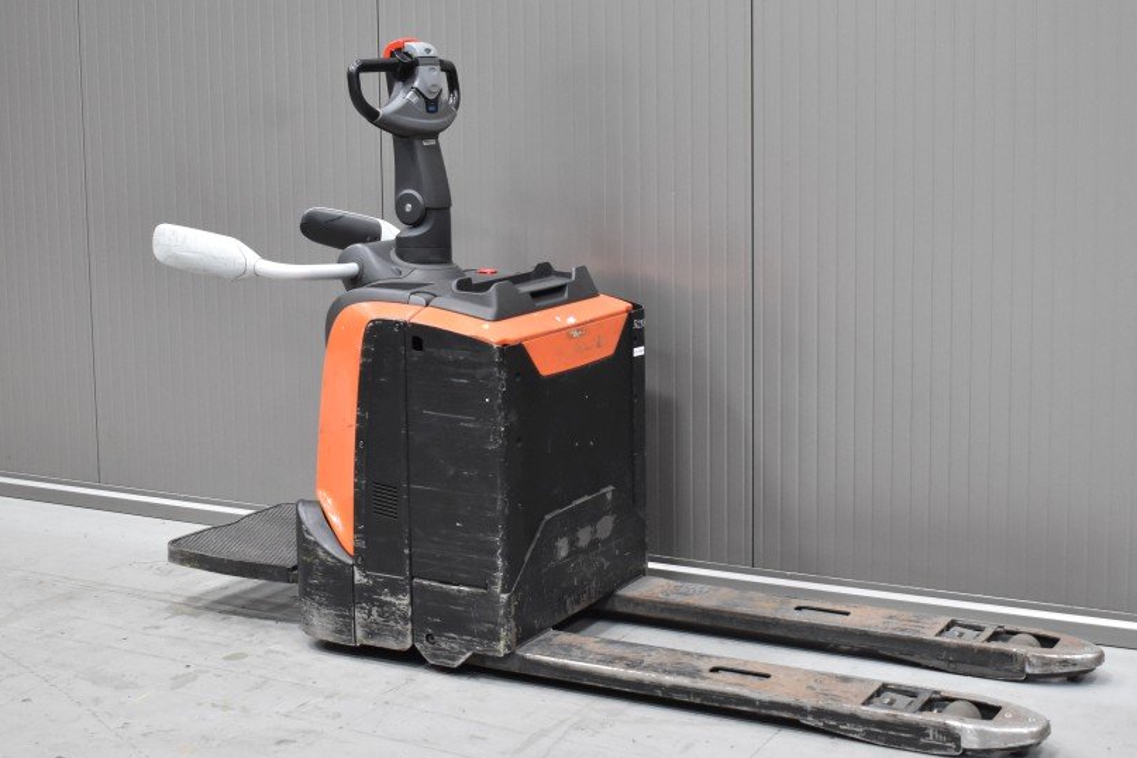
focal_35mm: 56
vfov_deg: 24.3
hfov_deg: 35.8
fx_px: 1760
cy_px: 310
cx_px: 590
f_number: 5
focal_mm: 25
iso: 1250
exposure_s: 1/40
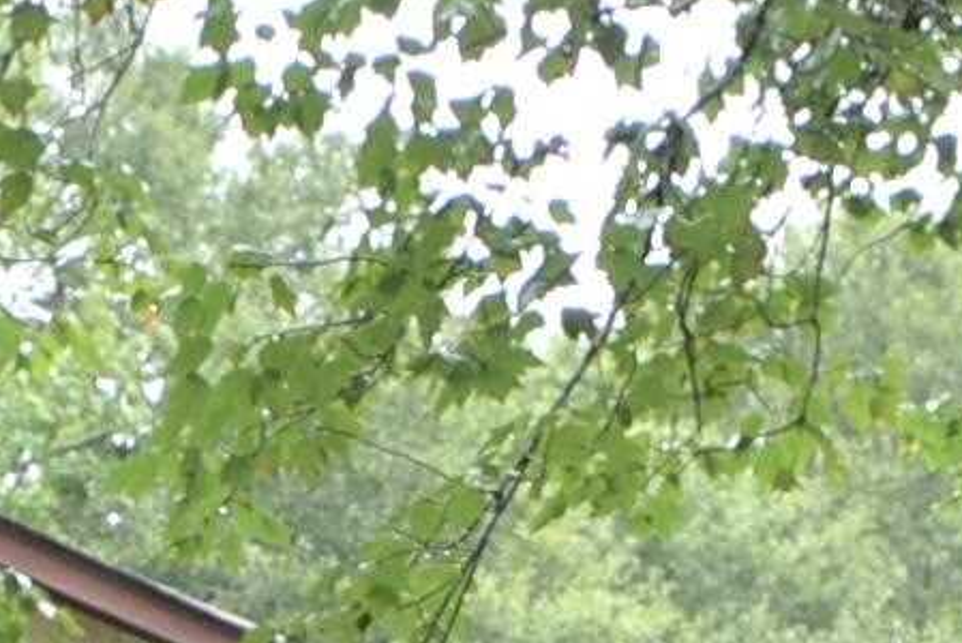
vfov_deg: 6.4
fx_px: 5348
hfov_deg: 10.3
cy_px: 1828
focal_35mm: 200
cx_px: 289
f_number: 5.6
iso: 320
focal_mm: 20
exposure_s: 1/125
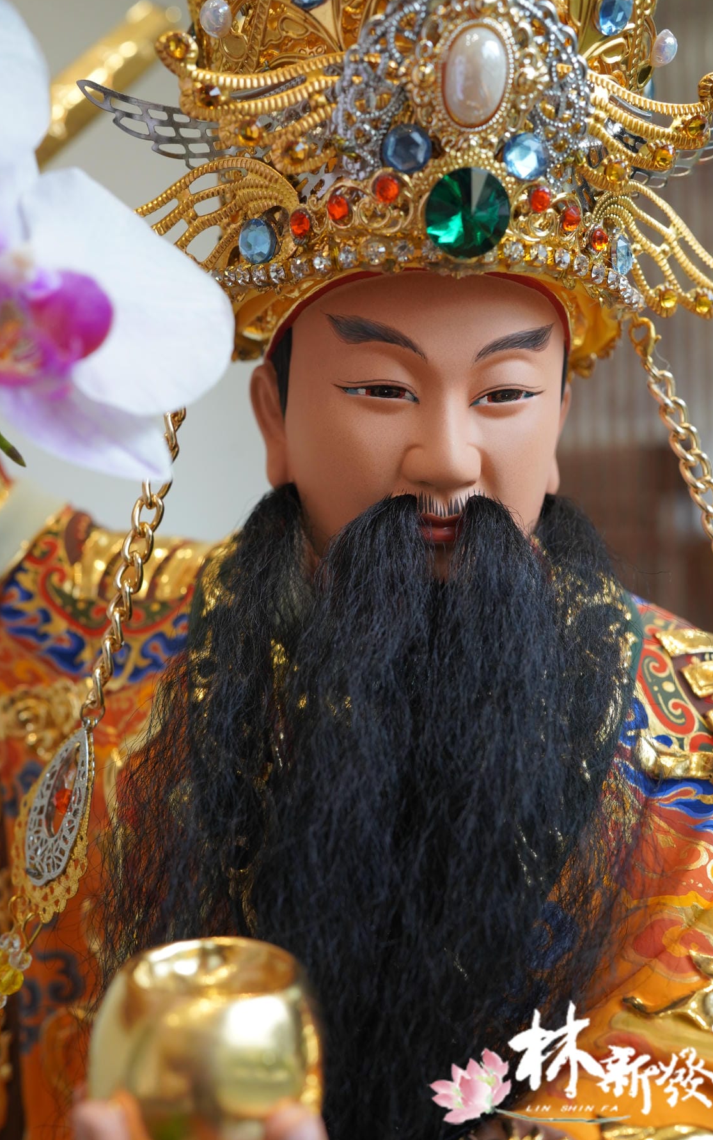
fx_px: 1119
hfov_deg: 35.3
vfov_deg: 54.0
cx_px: 376
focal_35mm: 36
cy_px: 566
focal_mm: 35
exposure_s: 1/100
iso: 1600
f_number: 6.3
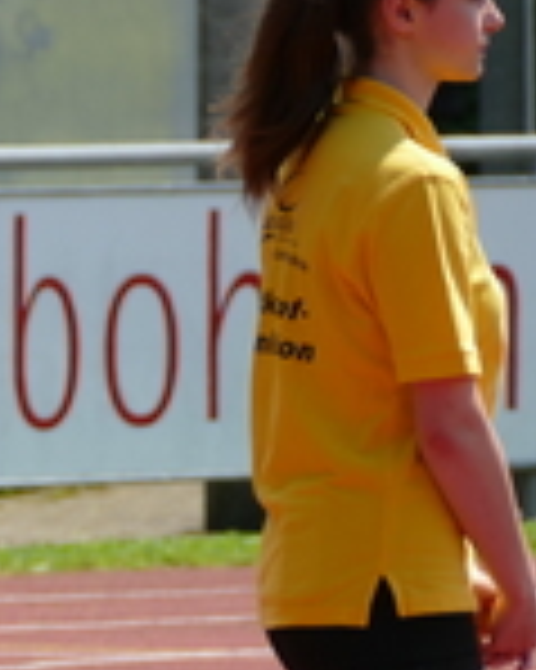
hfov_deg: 1.3
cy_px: 719
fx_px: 23720
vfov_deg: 1.6
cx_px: -568
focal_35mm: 1195
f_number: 4
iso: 125
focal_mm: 128.25
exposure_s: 1/800
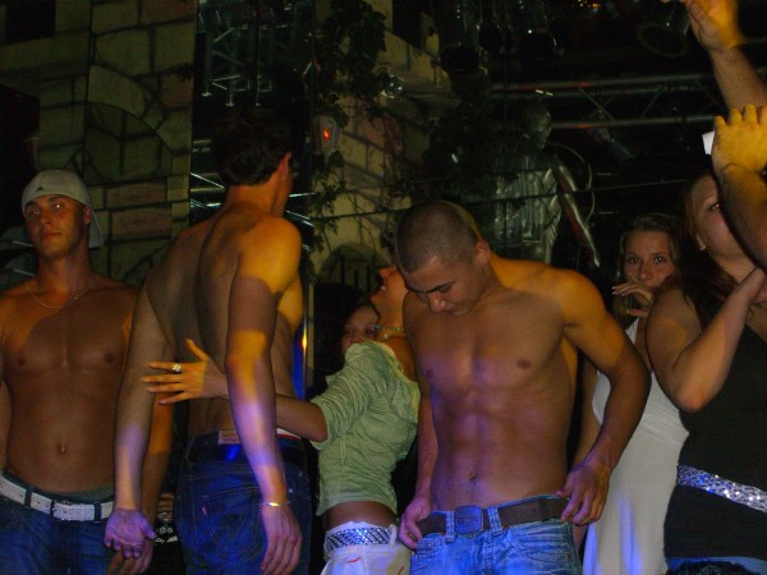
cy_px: 288
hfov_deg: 20.7
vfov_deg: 15.6
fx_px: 2105
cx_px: 384
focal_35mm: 95
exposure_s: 1/60
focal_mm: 19.7
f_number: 4.8
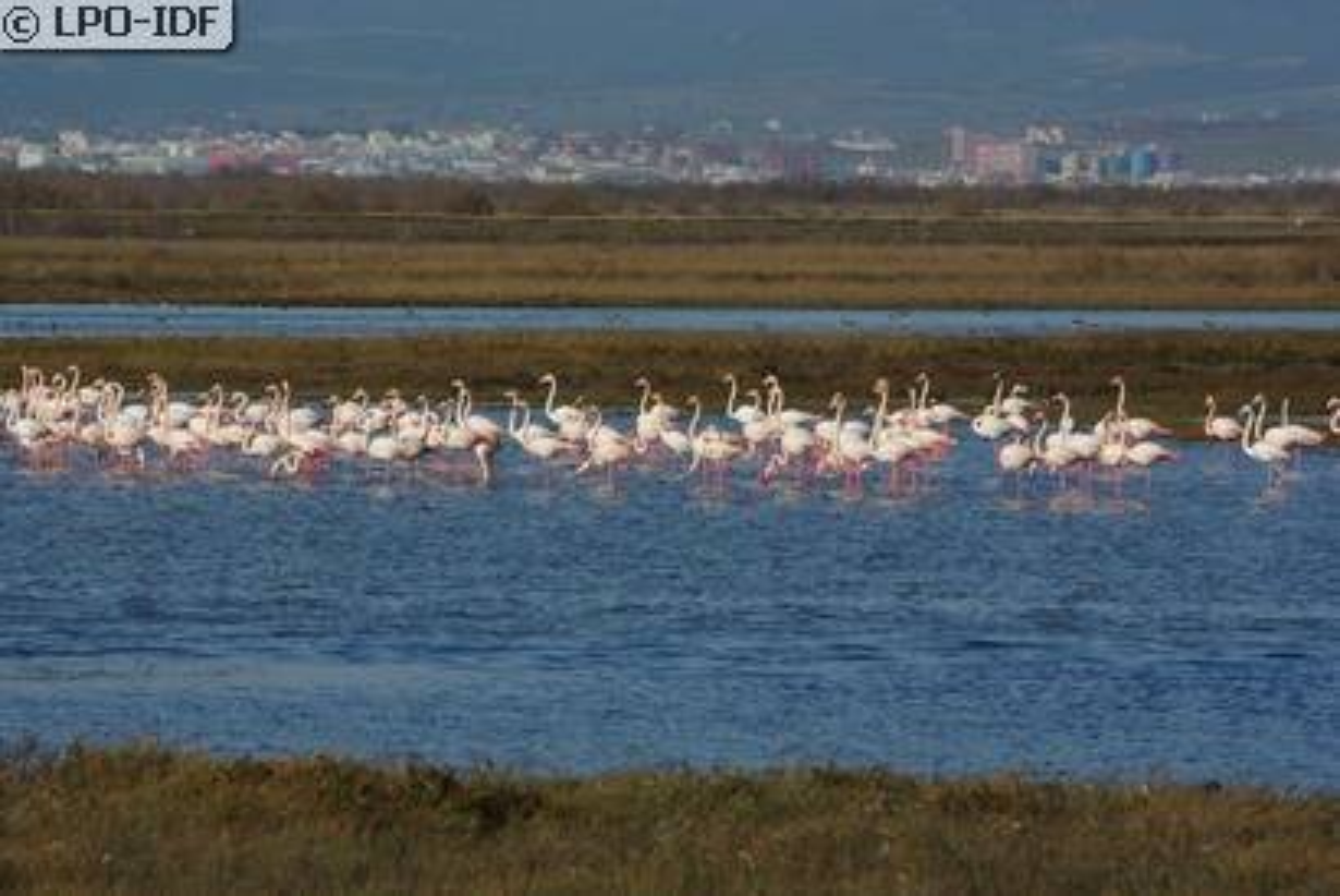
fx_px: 16761
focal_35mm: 450
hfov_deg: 4.6
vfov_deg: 3.1
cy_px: 448
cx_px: 670
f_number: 13
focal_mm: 300
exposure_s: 1/1000
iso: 800
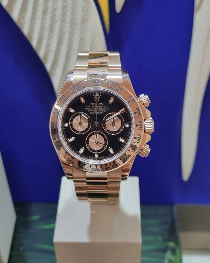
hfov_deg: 51.5
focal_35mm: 28
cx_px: 102
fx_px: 218
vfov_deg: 62.2
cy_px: 126
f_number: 1.8
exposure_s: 1/100
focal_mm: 5.4
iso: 80
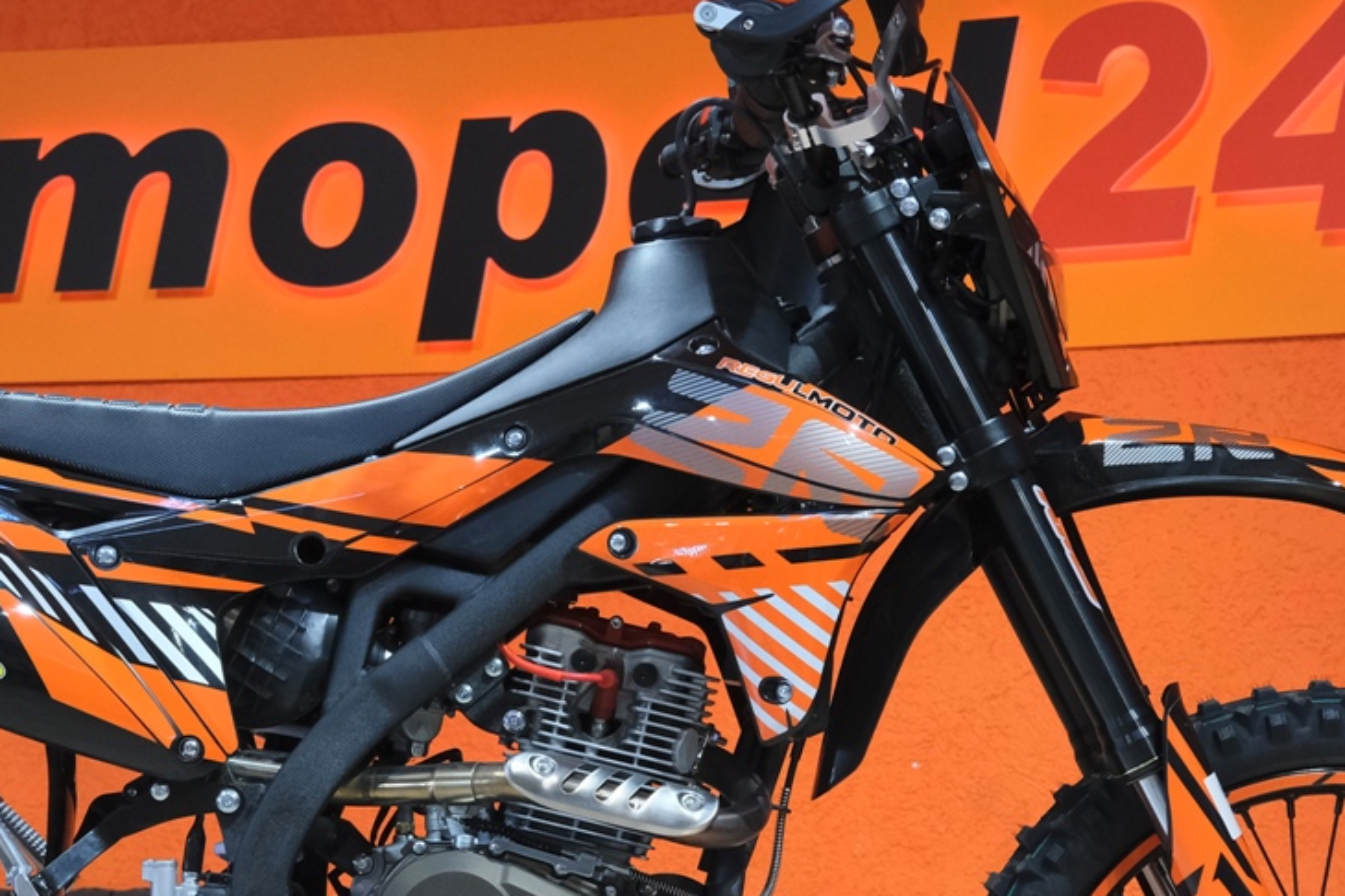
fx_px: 4184
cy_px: 576
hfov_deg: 18.2
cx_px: 434
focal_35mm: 112
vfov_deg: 12.2
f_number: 4
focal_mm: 34.2
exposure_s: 1/100
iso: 1600
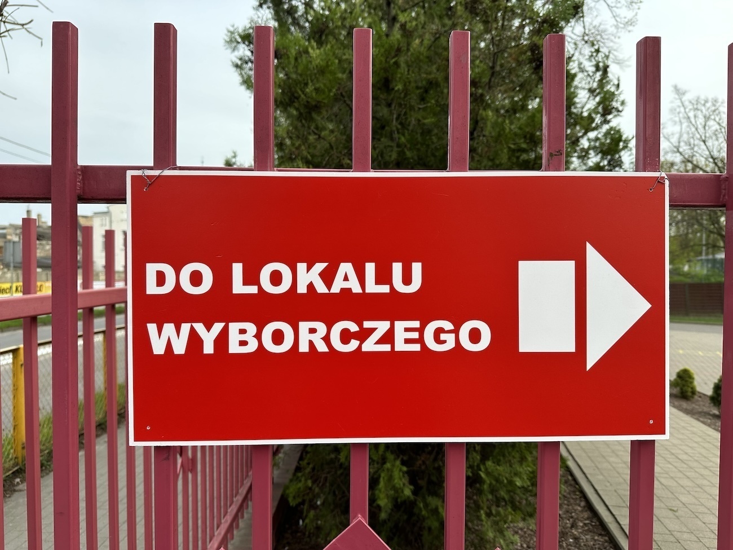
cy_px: 275
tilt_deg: -0.9
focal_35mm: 24
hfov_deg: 71.6
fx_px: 508
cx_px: 366
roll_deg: +0.2
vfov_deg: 56.8
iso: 80
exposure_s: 1/409
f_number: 1.78
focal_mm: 6.86
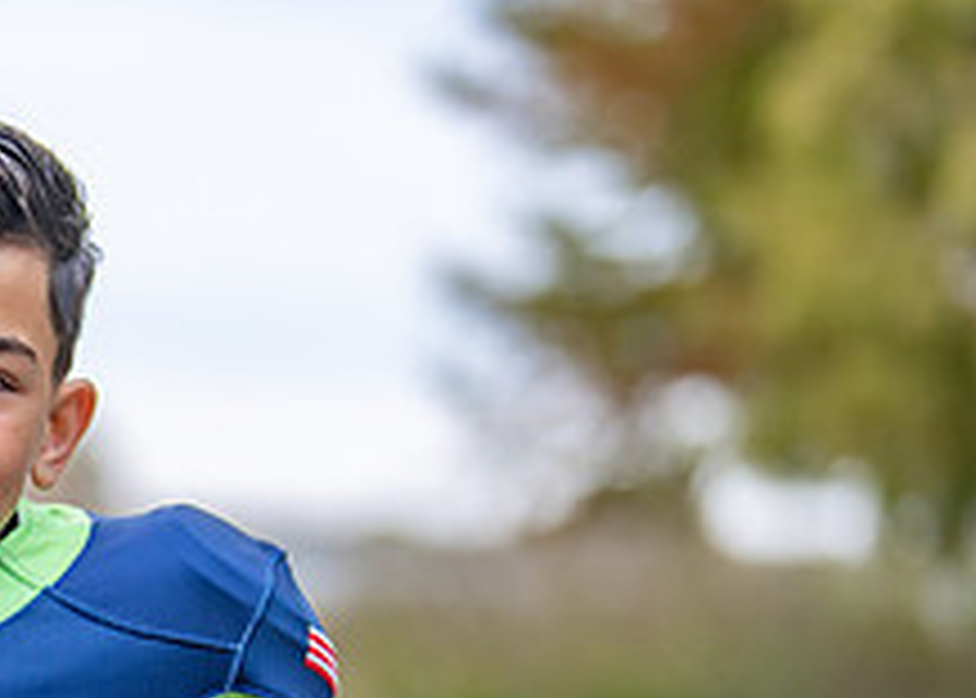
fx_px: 4269
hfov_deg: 12.8
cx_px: -96
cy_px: 806
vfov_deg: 9.2
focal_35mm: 154
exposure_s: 1/500
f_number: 1.2
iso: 100
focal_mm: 50
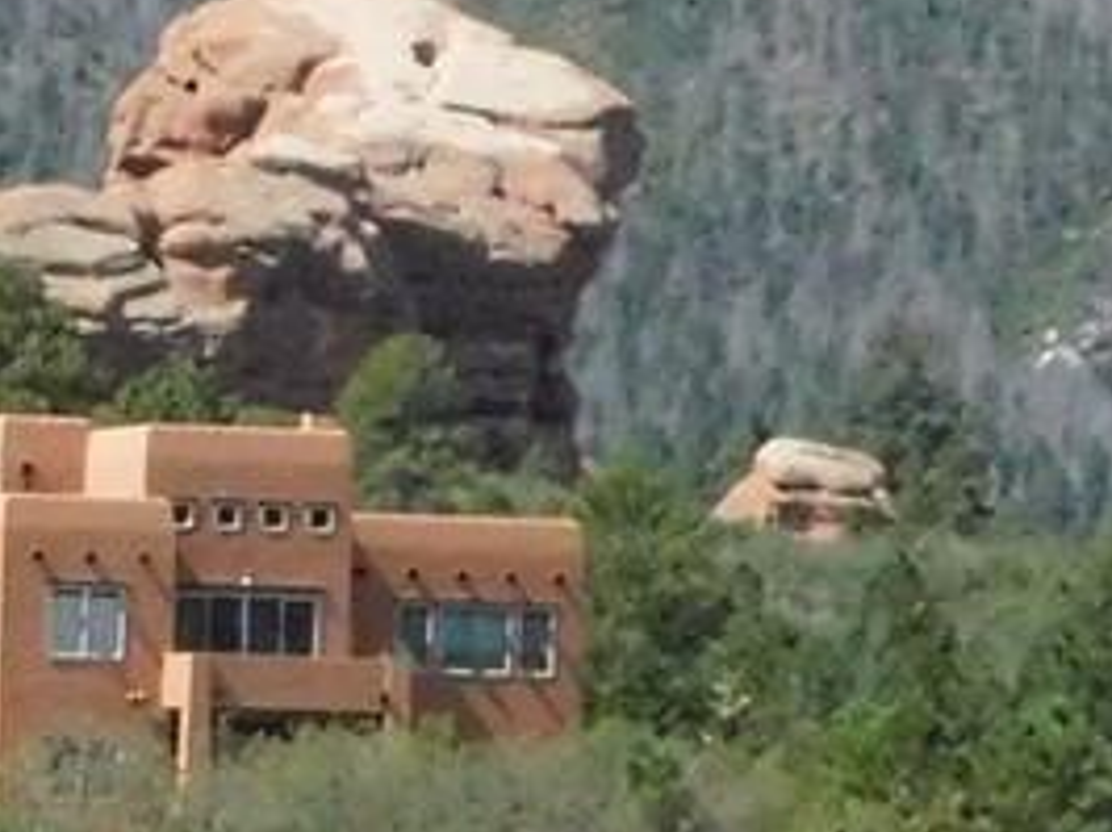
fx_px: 11394
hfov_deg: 5.5
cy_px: 569
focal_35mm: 355
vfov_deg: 4.2
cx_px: -945
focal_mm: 10.4
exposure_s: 1/1250
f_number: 8
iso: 800
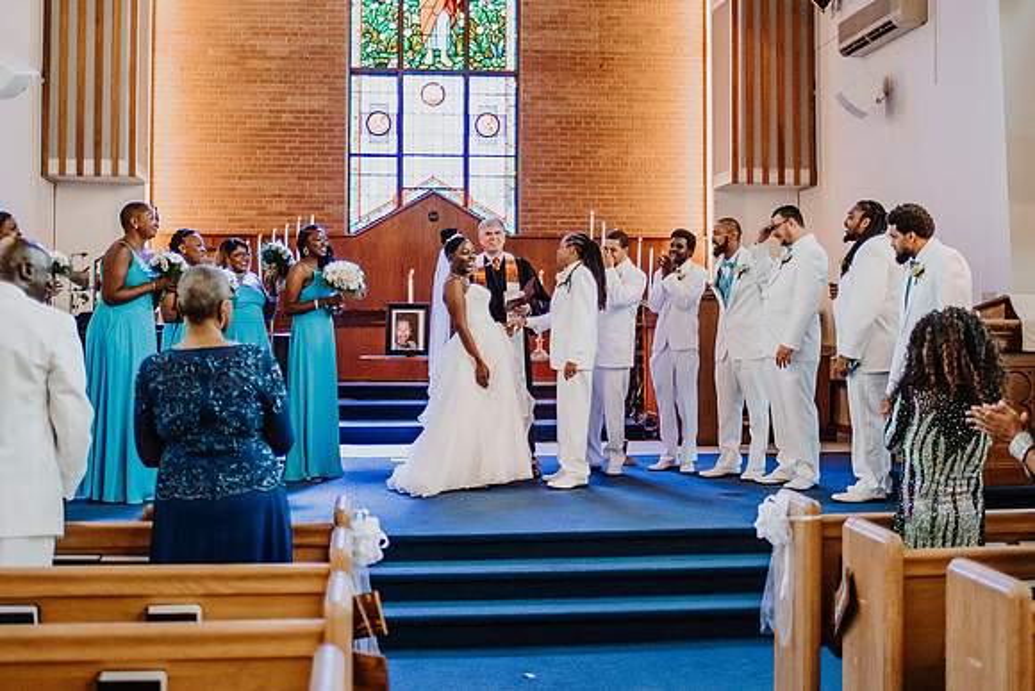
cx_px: 555
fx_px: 1479
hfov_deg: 38.6
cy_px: 287
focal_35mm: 51
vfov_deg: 26.2
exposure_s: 1/1250
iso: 2200
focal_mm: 35
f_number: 1.8
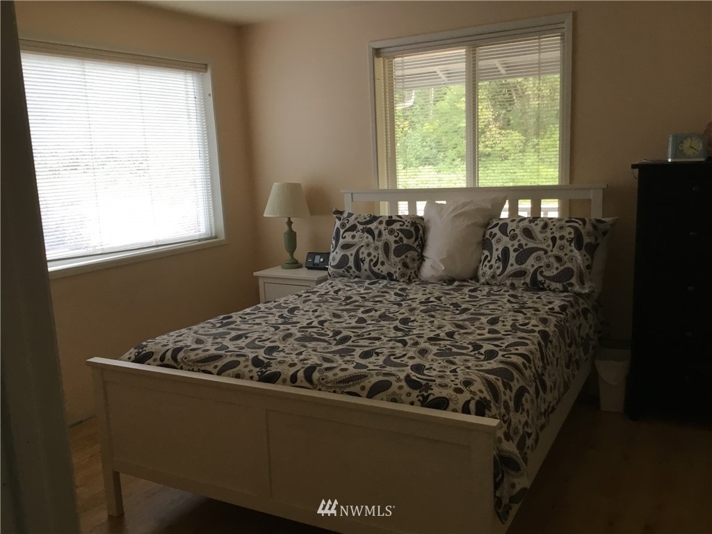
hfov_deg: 58.4
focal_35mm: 31
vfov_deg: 45.4
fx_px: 638
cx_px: 356
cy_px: 267
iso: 32
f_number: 2.4
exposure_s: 1/40
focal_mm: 3.3
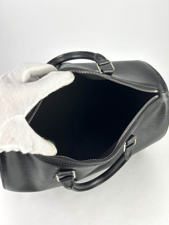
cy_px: 112
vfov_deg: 67.3
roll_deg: +4.6
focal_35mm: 26
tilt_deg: -34.1
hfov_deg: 53.1
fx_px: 169
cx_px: 84
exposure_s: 1/111
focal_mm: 5.7
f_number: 1.5
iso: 32
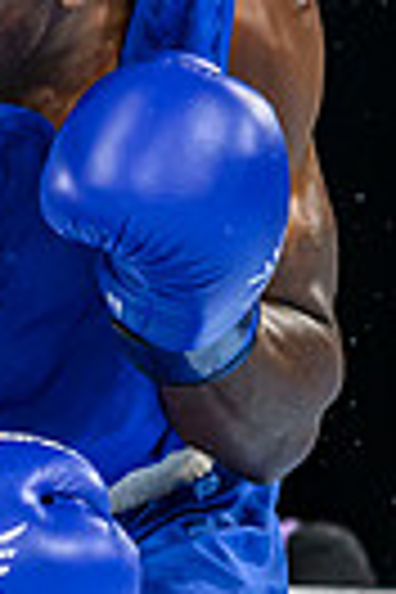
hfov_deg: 3.9
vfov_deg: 6.1
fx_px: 5577
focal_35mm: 338
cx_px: -1033
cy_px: -176
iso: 2000
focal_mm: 59
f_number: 3.2
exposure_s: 1/1600
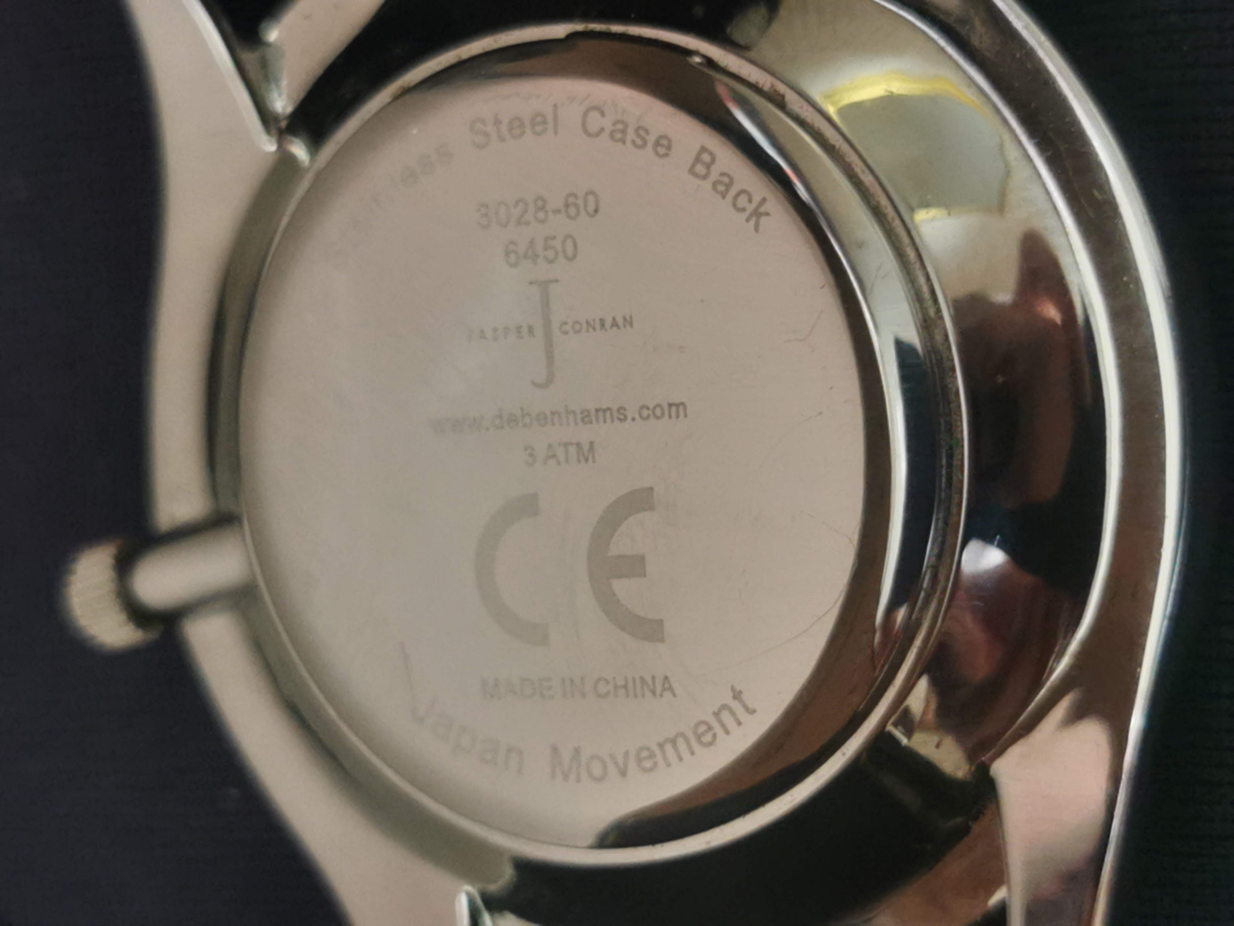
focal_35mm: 81
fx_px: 2888
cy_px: 463
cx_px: 617
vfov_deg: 18.2
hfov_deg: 24.1
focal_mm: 5.56
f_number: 1.6
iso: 125
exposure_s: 1/50
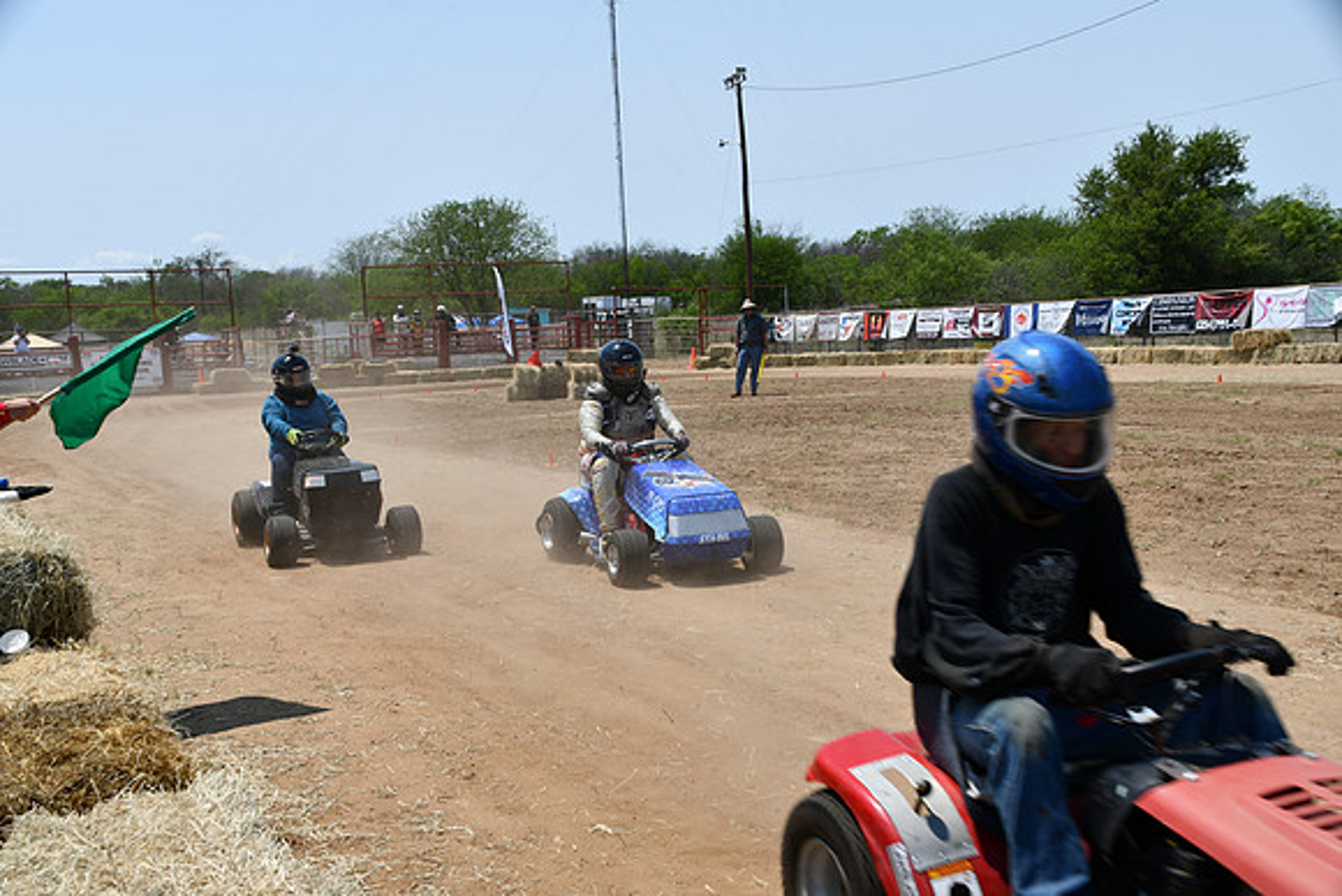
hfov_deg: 46.4
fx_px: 1566
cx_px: 671
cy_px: 448
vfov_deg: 31.9
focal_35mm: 42
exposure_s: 1/400
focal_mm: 28
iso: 100
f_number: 10
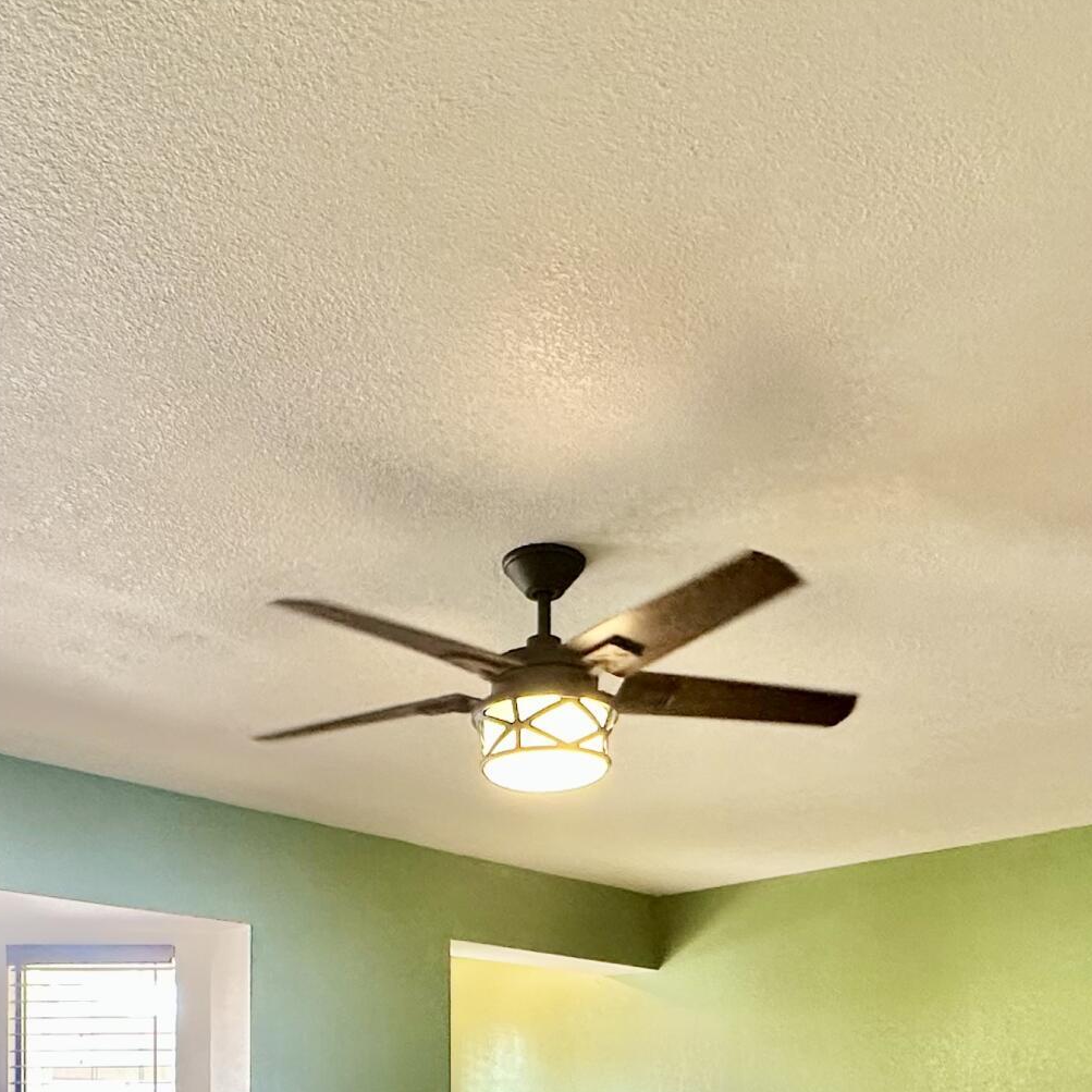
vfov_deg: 39.0
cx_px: 489
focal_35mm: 37
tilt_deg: +1.2
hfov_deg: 44.9
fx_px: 1321
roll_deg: -0.6
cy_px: 1125
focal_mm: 2.22
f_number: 2.2
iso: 200
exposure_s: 1/60
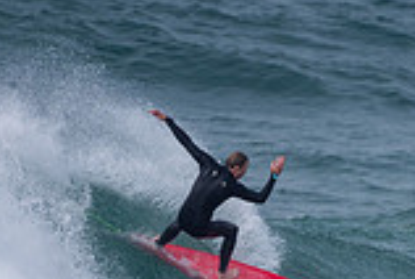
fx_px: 22775
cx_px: 349
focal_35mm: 1972
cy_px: 354
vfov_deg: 0.7
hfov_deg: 1.0
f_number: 5.6
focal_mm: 500
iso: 90
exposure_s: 1/1000
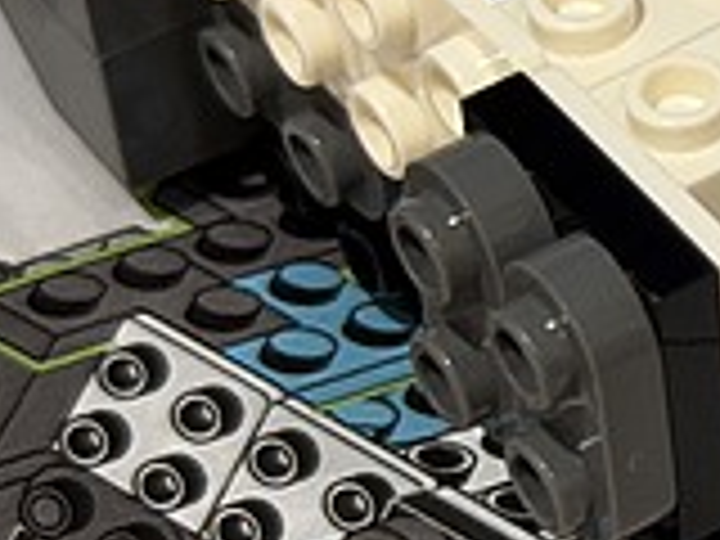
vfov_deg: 6.4
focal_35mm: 234
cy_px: 250
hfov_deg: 8.0
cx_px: 1516
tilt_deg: -45.2
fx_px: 4867
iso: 200
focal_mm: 6.76
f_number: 1.78
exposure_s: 1/60
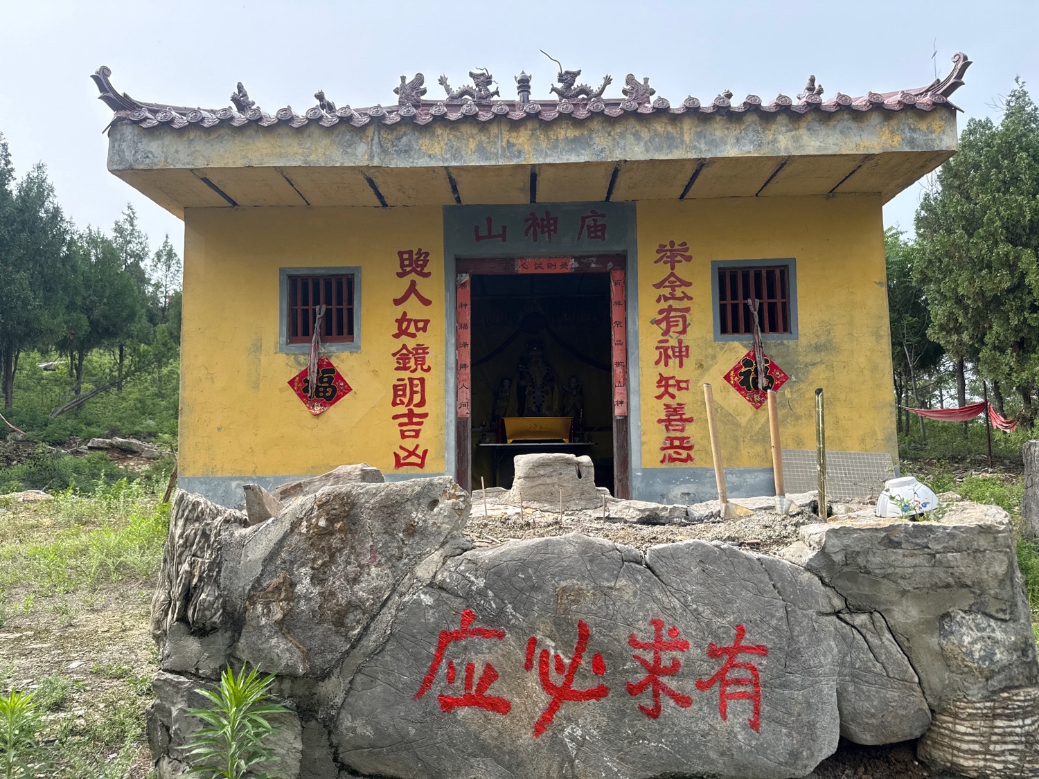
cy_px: 390
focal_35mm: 24
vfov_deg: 56.8
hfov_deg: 71.6
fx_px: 720
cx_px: 520
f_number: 1.78
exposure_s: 1/1949
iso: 100
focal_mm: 6.76
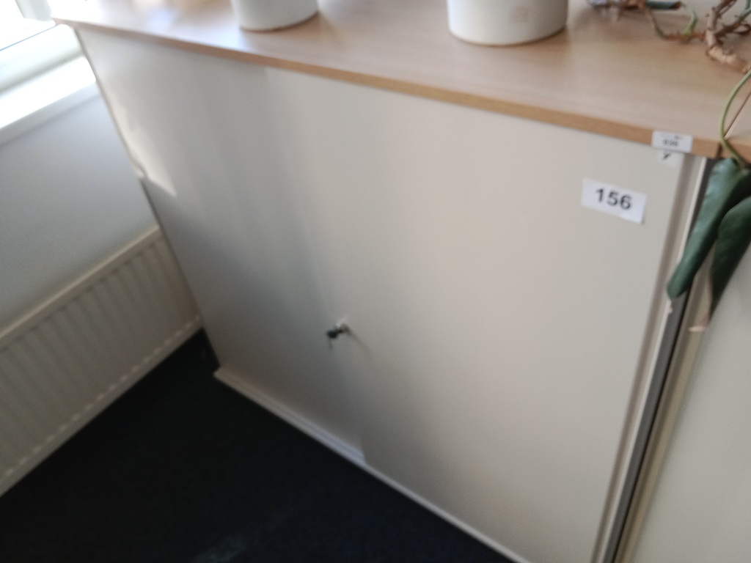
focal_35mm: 27
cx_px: 376
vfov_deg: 51.4
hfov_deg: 65.3
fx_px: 586
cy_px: 282
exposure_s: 1/33.3
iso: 246
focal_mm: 3.65
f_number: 2.2
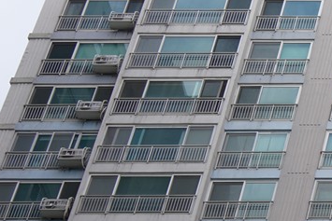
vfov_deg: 7.0
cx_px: 905
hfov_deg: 9.0
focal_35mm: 197
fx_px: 1817
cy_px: 218
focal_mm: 35
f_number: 9
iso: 100
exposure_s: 1/100
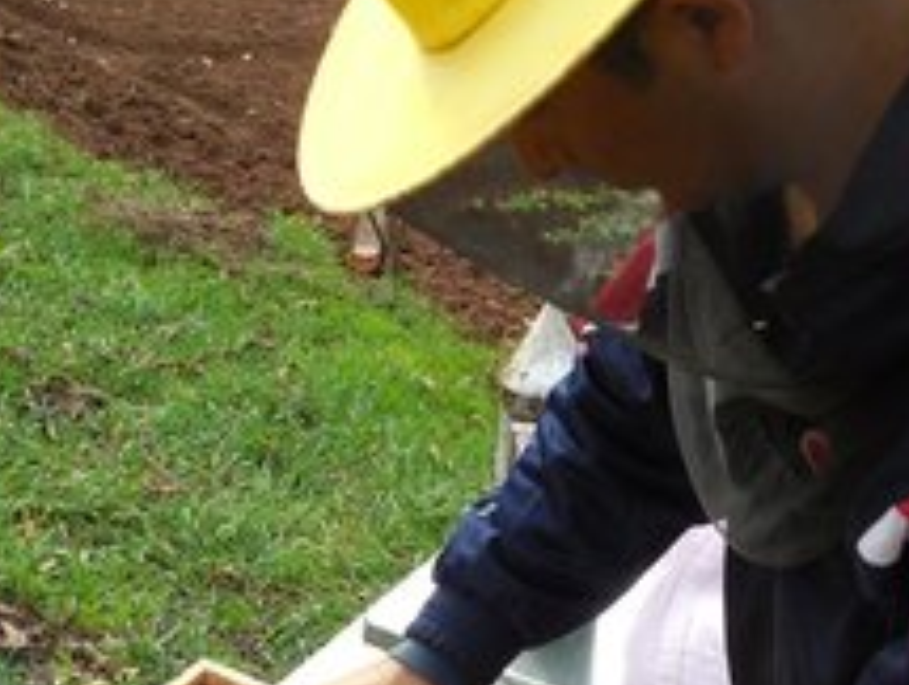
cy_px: 497
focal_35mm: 70
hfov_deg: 27.4
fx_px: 1841
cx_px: 676
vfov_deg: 20.9
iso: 250
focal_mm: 7.8
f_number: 3.9
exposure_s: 1/250
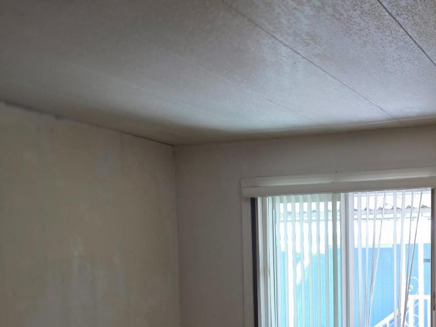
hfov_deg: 37.9
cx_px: 408
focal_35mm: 46
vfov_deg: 29.9
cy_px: 307
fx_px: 580
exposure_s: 1/120
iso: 80
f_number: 1.7
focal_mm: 6.3
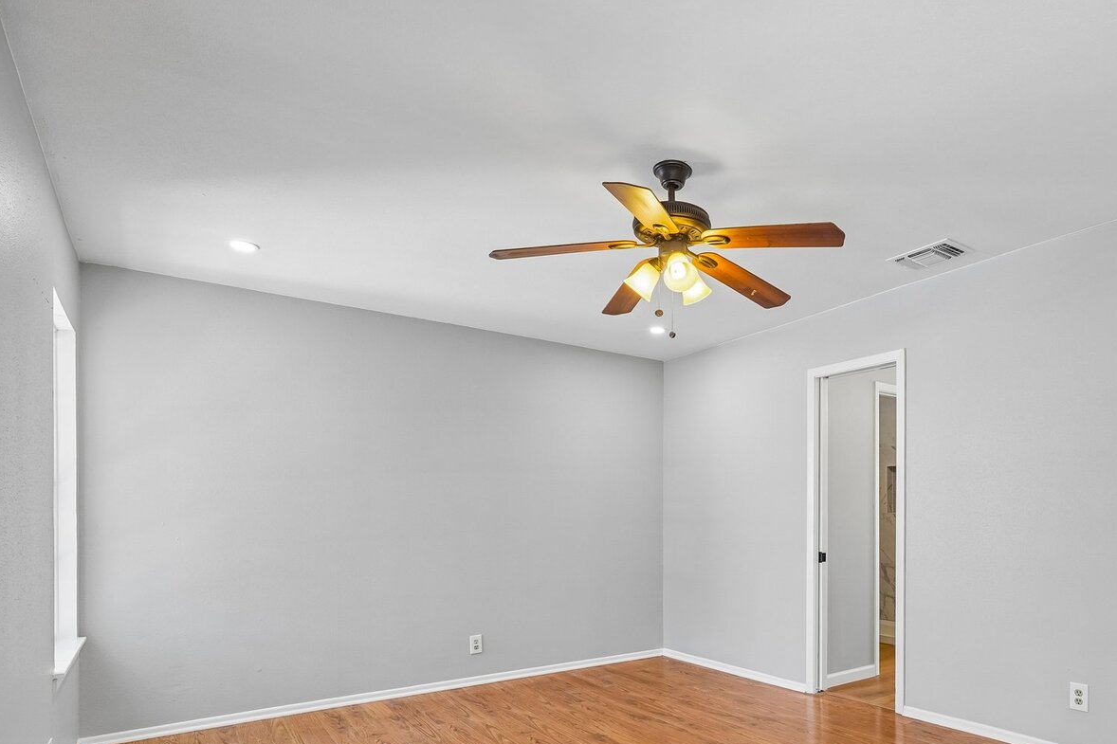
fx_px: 682
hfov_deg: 76.7
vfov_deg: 55.7
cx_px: 719
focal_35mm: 22
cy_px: 511
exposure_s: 1/20
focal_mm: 16
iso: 400
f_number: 8
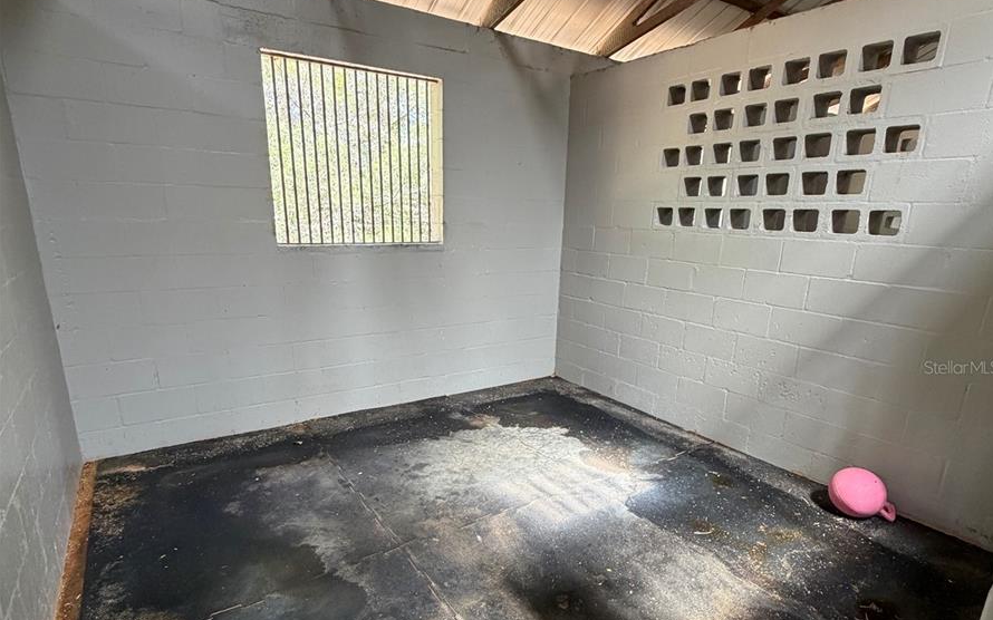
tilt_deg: -16.3
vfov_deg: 59.2
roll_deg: -1.2
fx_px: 541
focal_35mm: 20
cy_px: 367
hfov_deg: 85.1
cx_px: 501
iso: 250
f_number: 2.2
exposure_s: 1/121
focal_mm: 2.22
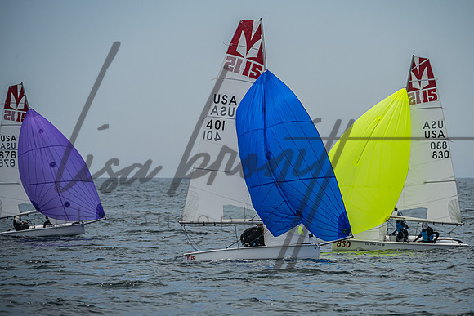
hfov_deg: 6.9
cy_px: 176
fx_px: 3956
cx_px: 269
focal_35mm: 300
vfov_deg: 4.6
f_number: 8
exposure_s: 1/4000
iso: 500
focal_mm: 260
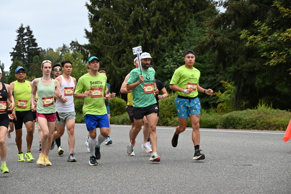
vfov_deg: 15.0
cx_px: 146
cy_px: 97
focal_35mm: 91
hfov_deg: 22.4
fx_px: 736
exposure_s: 1/160
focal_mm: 91
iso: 400
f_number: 6.3
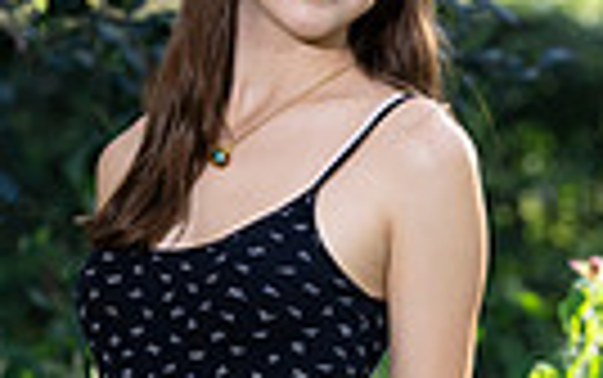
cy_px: 153
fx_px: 11217
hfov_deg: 3.1
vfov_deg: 1.9
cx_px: 297
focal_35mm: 682
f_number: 8
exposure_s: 1/200
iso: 640
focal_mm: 200
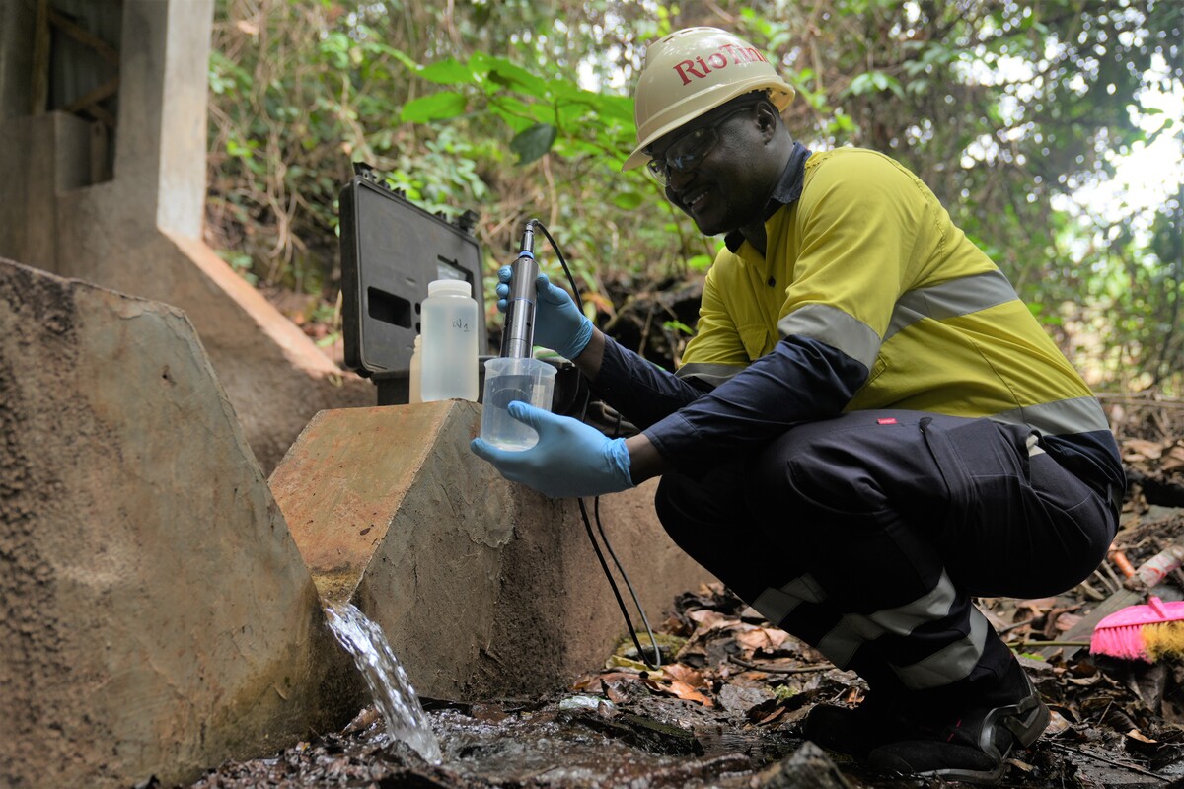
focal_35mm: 33
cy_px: 394
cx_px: 592
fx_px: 1085
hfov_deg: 57.2
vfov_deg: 40.0
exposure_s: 1/200
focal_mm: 33
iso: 160
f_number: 2.8
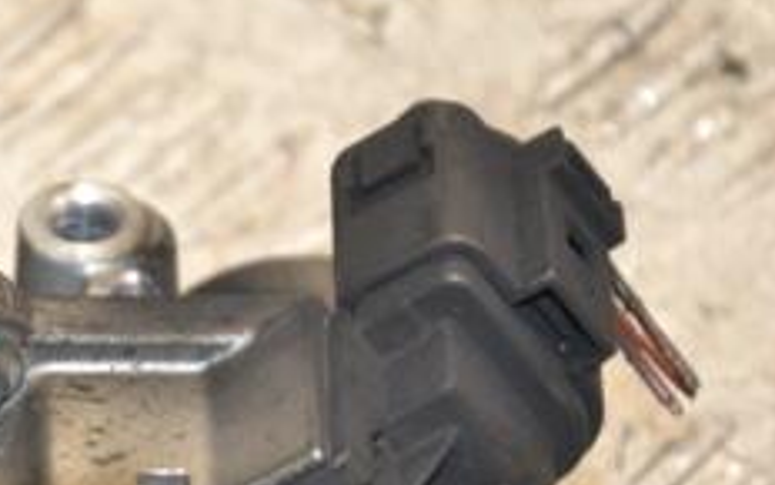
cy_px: 522
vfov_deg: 3.2
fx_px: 8772
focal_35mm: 415
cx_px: -37
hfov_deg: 5.0
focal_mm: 105
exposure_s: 1/125
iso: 800
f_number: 5.6
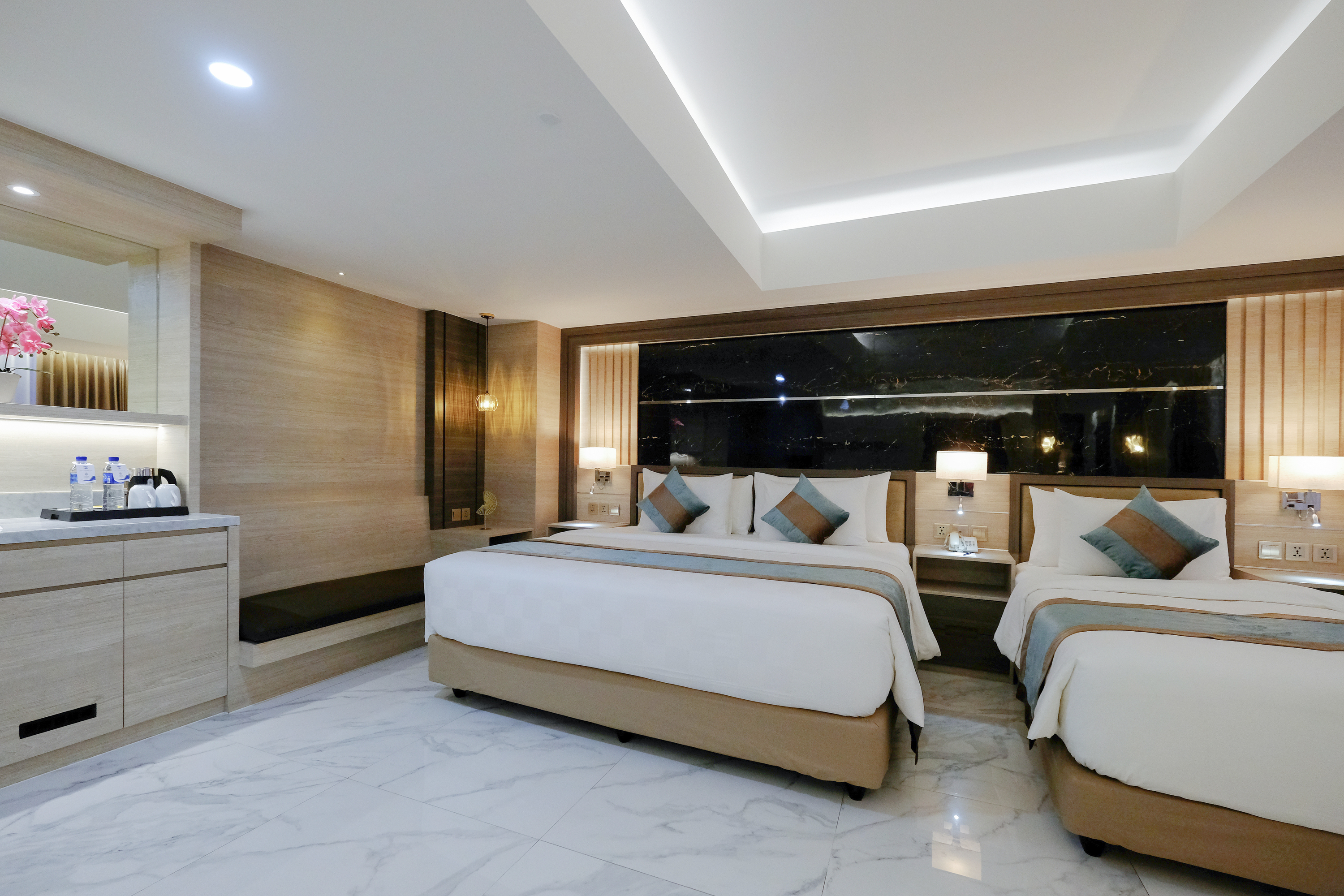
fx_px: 560
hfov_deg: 100.4
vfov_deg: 77.3
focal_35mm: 15
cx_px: 672
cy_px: 448
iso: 1600
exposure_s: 1/125
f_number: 5
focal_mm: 10
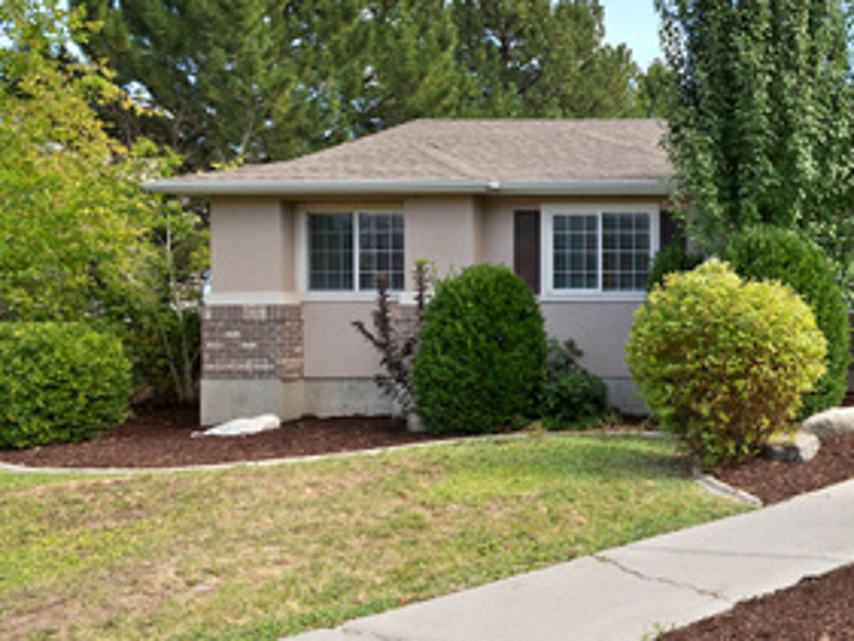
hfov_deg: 41.9
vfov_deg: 40.7
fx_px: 864
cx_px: 936
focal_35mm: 35
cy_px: 314
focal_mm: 16
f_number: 10
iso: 200
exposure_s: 1/80
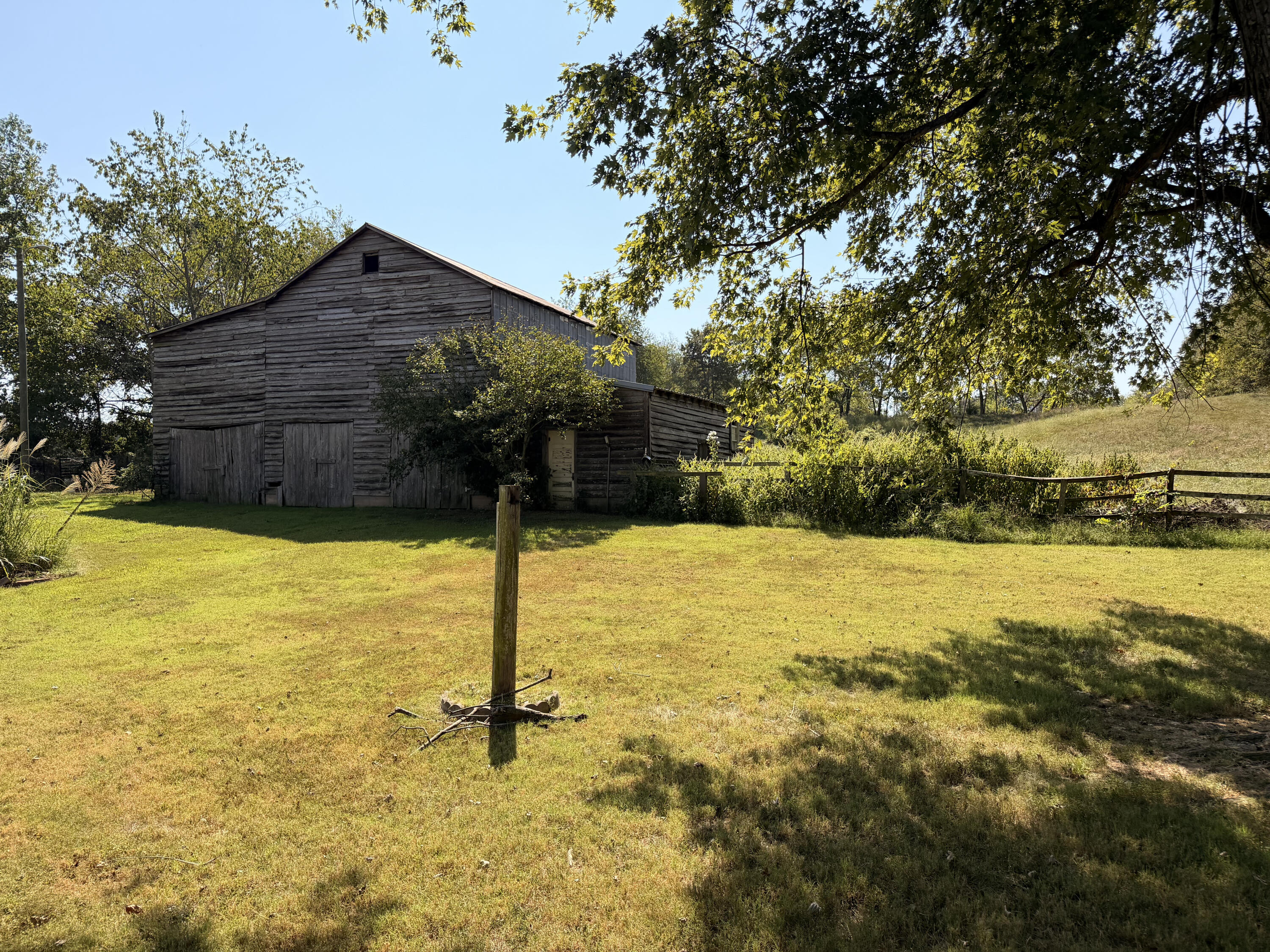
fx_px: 881
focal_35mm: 24
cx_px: 635
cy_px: 476
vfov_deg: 56.8
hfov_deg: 71.6
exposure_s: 1/3953
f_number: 1.78
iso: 125
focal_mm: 6.76
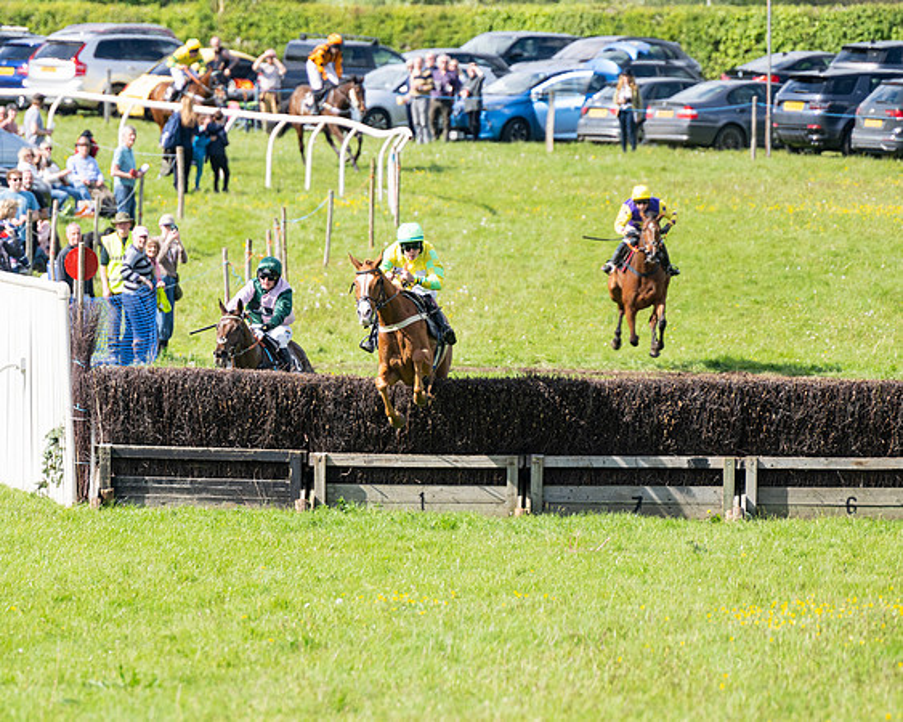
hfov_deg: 4.2
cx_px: 361
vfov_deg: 3.4
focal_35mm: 456
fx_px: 12191
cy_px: 361
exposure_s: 1/1250
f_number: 4
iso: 200
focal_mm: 270
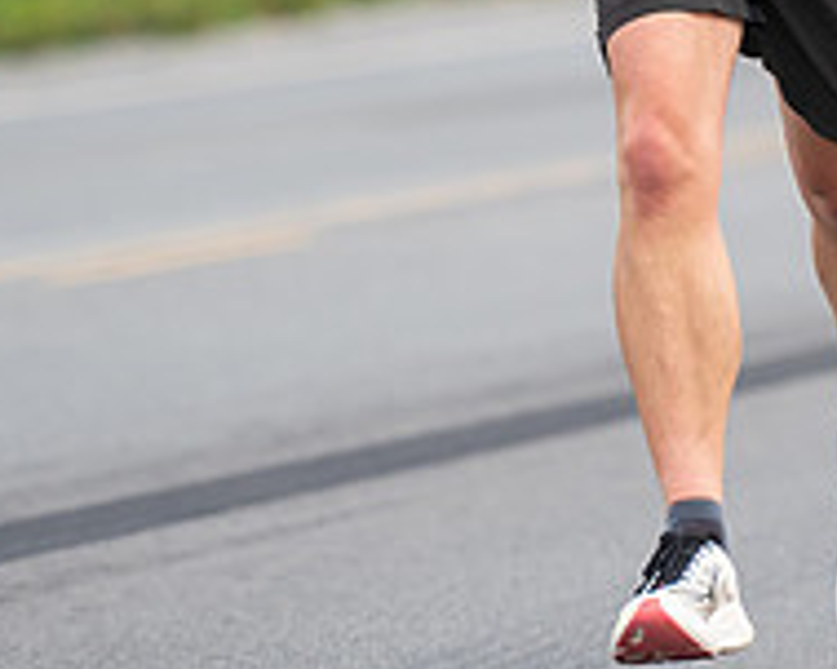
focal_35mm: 655
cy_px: 23
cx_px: 651
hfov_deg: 3.0
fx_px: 16217
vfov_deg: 2.4
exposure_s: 1/800
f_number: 4
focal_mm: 175
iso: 500
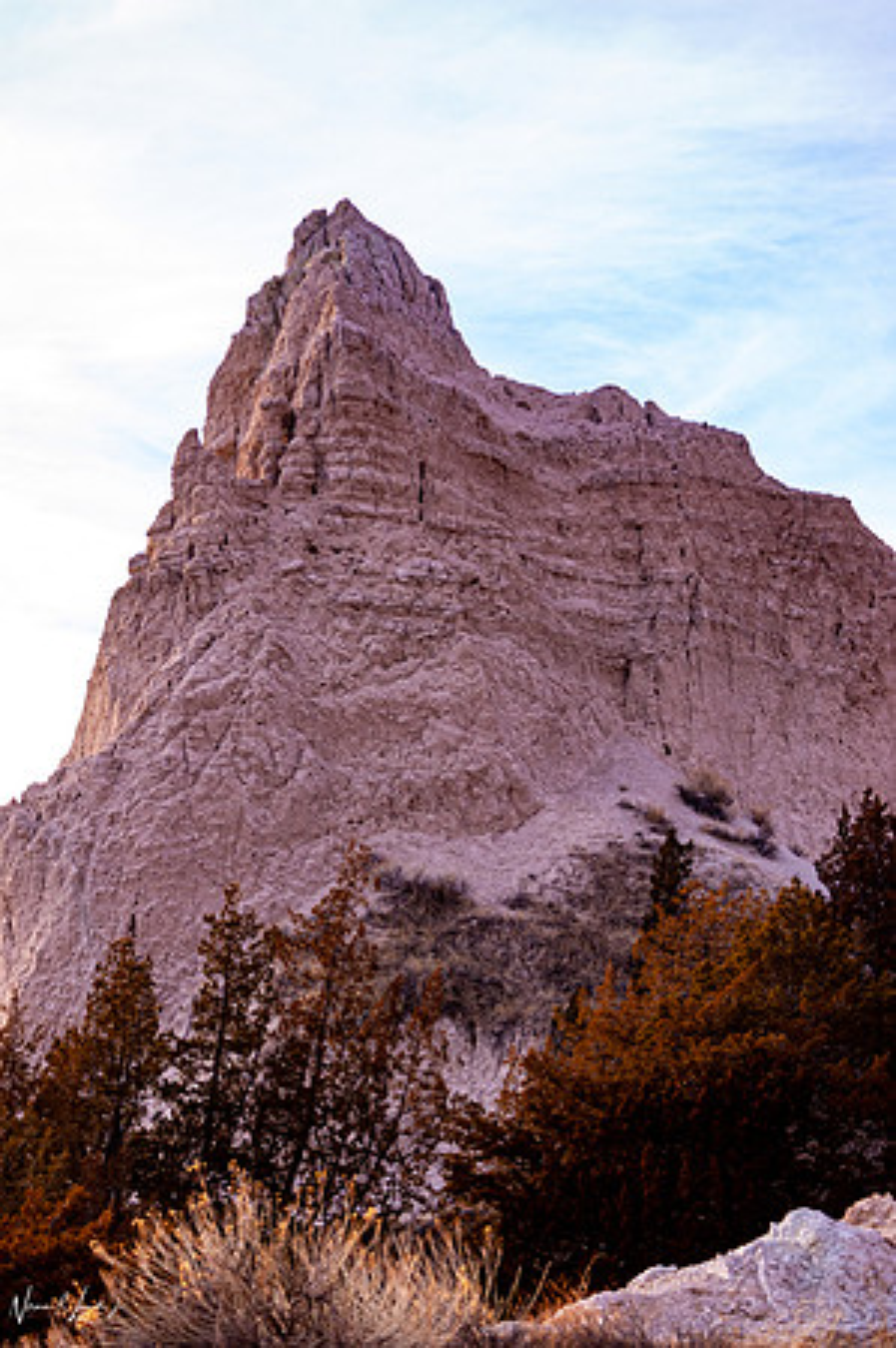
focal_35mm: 82
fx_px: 3087
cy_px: 674
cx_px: 448
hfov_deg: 16.5
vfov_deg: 24.6
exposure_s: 1/250
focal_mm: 55
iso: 200
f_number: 5.6
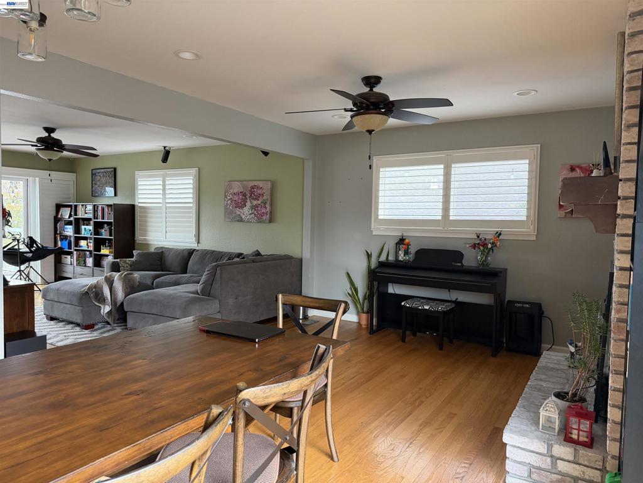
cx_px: 322
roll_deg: -0.9
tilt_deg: -3.1
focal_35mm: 24
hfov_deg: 71.6
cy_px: 242
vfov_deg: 56.8
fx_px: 446
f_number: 1.78
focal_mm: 6.76
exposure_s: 1/60
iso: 200
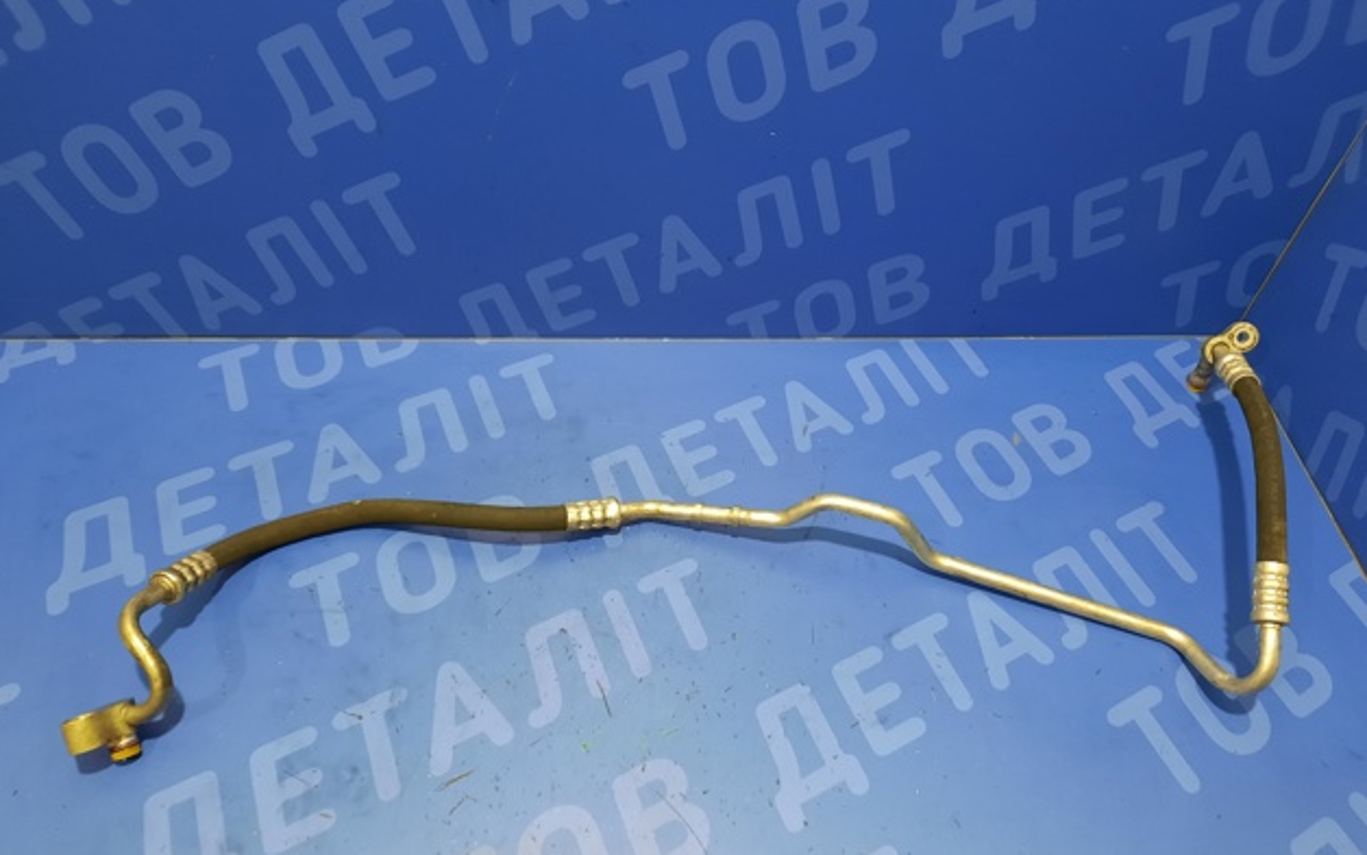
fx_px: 1006
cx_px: 686
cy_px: 492
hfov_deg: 68.4
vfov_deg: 45.9
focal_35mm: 27
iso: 400
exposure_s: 1/30
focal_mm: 4.6
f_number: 2
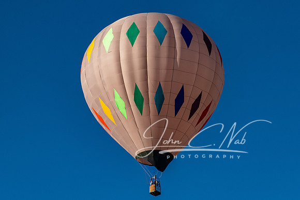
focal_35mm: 273
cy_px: 87
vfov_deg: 5.0
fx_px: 2276
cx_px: 147
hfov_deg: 7.5
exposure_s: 1/3200
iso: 400
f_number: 5.6
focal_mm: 230
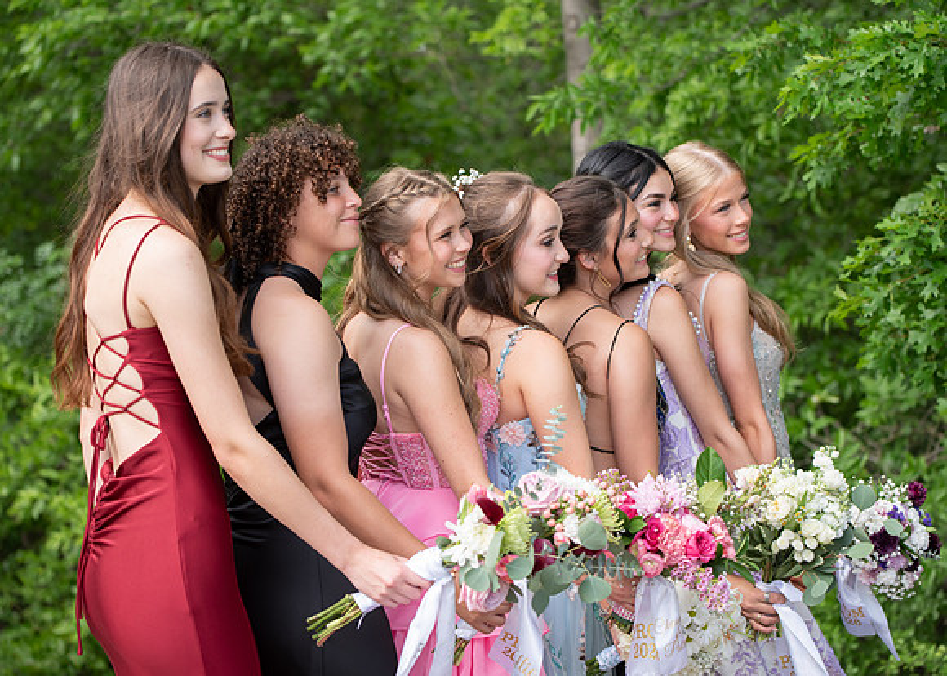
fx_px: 2582
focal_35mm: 96
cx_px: 499
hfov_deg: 20.8
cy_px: 334
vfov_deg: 14.9
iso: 100
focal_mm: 80
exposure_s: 1/500
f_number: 2.8
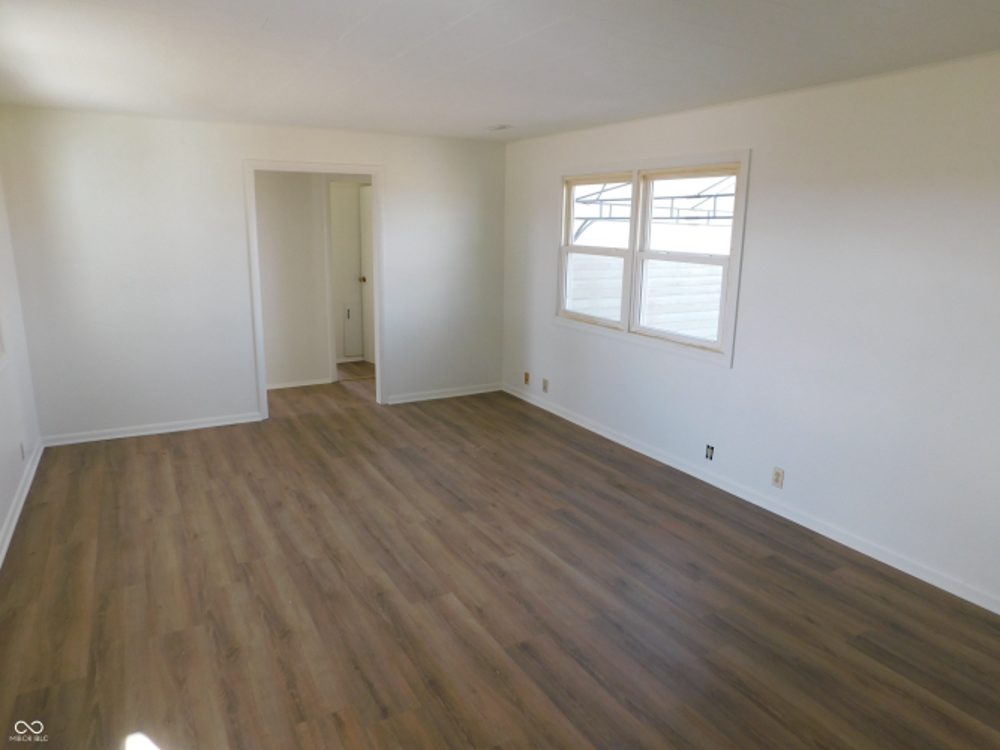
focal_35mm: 23
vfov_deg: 58.9
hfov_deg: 73.9
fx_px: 664
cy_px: 375
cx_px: 500
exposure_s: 1/50
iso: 125
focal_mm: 4
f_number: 3
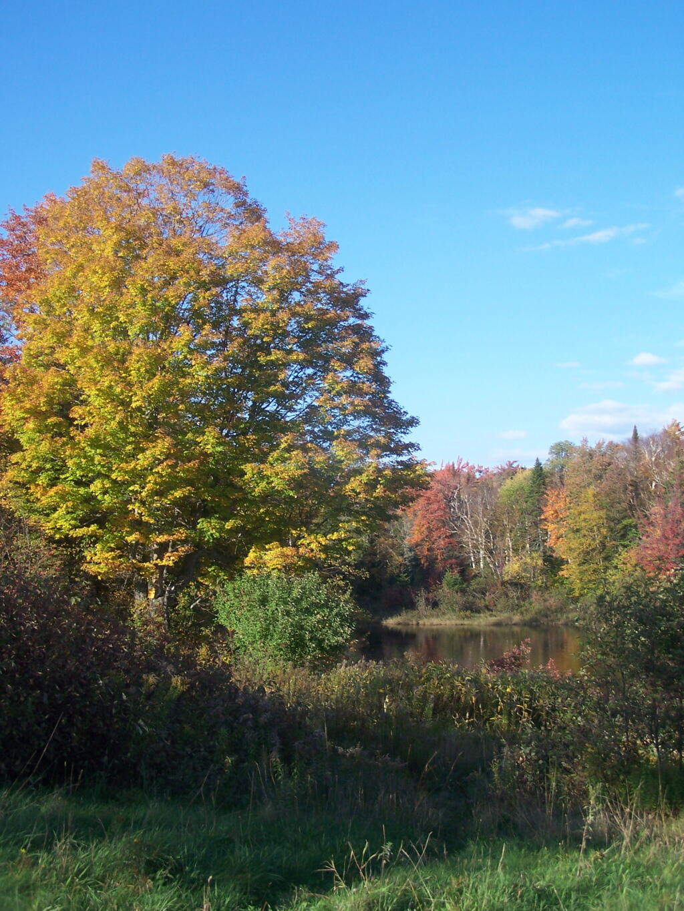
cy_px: 456
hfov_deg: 30.3
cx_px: 342
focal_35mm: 48
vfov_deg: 39.7
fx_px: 1264
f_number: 3
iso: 80
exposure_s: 1/640
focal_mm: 8
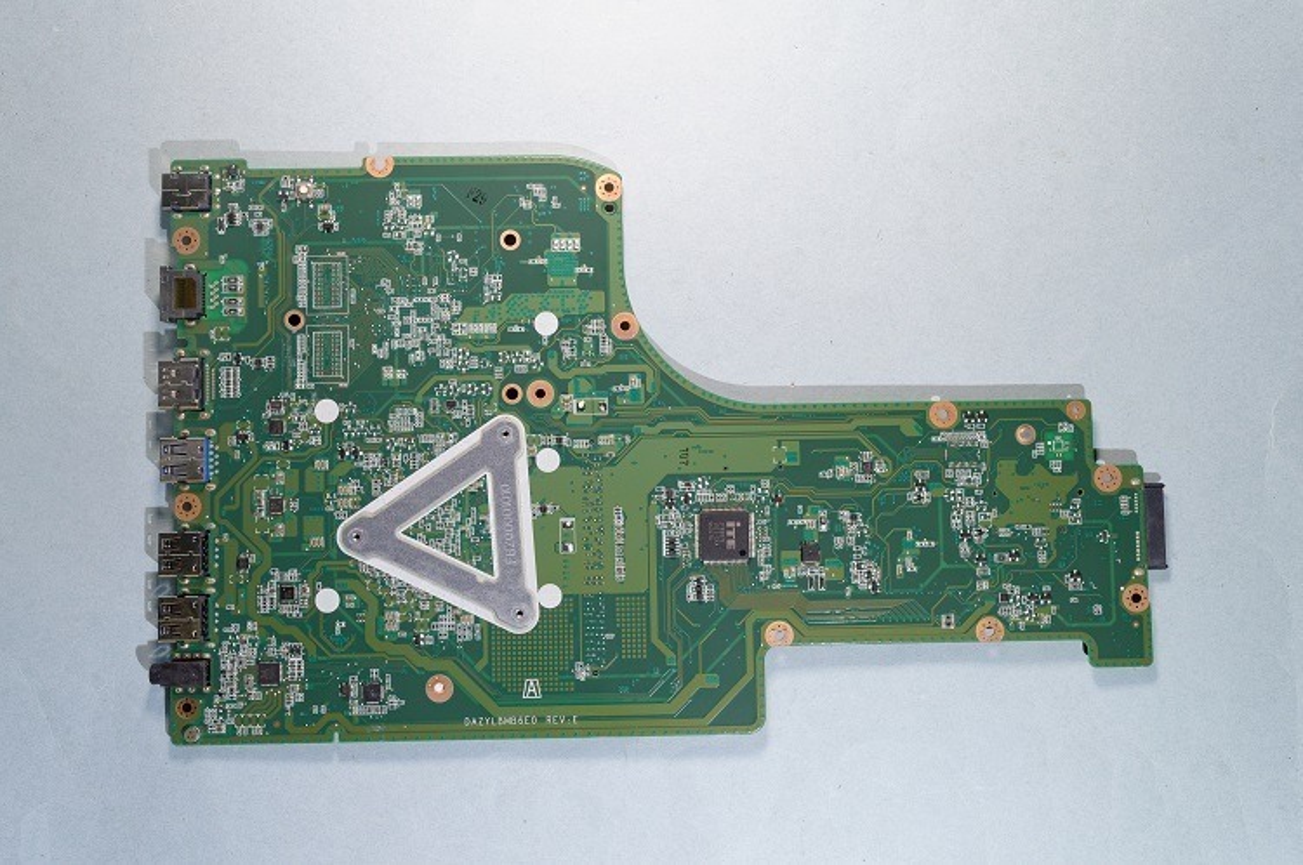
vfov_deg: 39.9
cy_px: 432
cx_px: 652
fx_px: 1193
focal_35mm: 33
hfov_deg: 57.3
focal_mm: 22
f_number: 8
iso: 100
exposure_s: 1/5
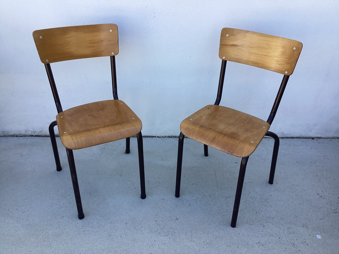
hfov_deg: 58.4
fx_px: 304
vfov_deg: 45.4
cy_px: 127
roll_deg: -2.0
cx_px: 170
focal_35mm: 31
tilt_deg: -33.6
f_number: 2.4
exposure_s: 1/226
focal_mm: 3.3
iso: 25
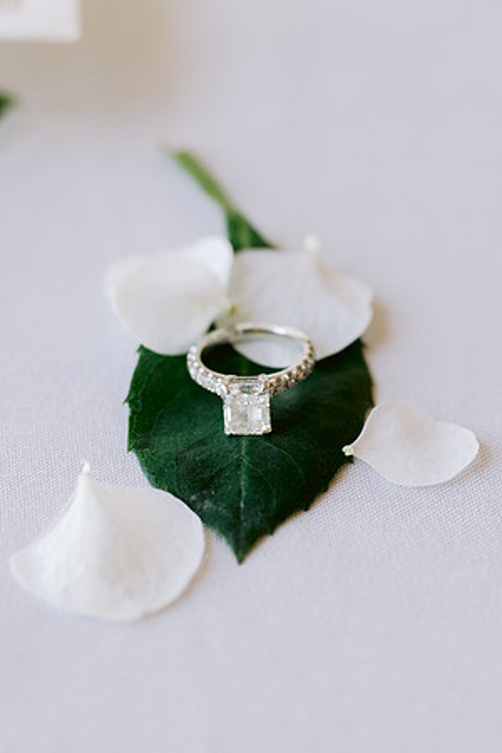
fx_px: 2046
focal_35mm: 98
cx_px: 234
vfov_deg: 20.9
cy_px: 398
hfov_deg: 14.0
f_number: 2.8
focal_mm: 50
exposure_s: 1/125
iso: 200
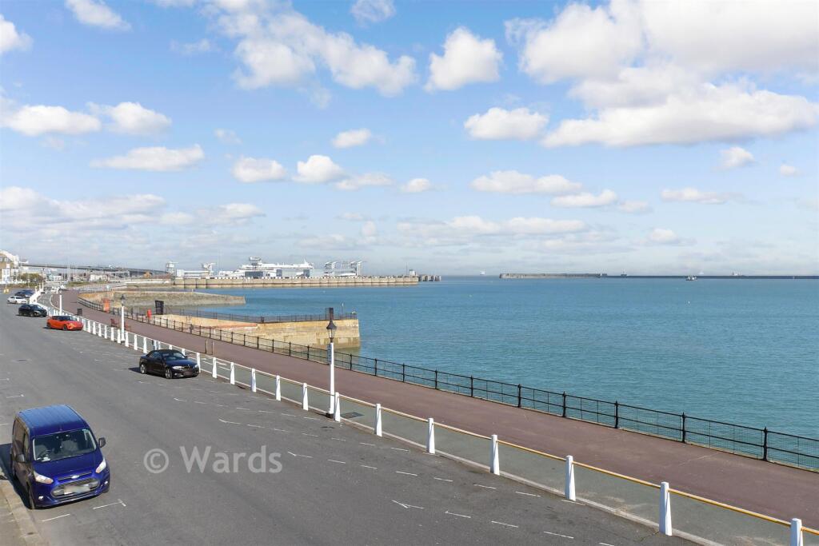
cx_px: 410
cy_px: 273
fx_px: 683
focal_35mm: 30
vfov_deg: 43.6
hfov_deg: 61.9
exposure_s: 1/640
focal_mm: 20
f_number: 8
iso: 200
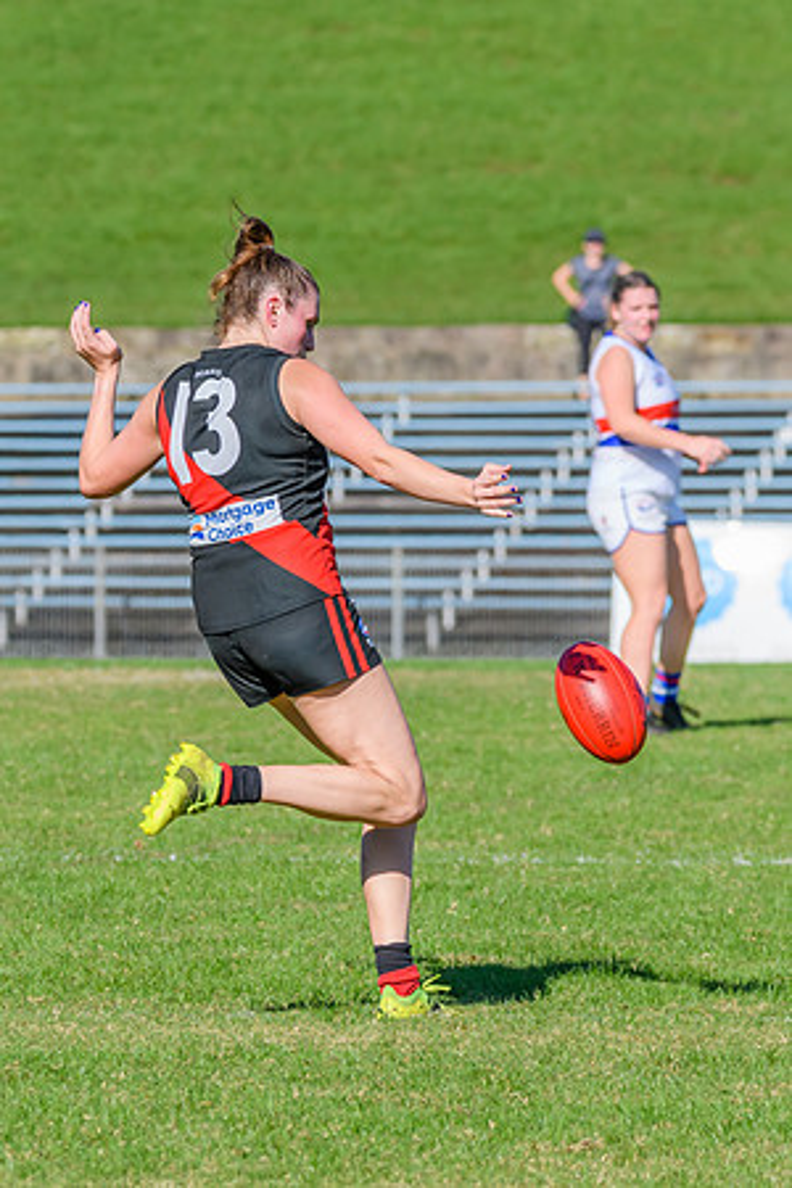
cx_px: 386
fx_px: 16194
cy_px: 597
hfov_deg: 2.8
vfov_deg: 4.2
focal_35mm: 491
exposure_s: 1/1600
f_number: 9
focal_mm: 240
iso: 640
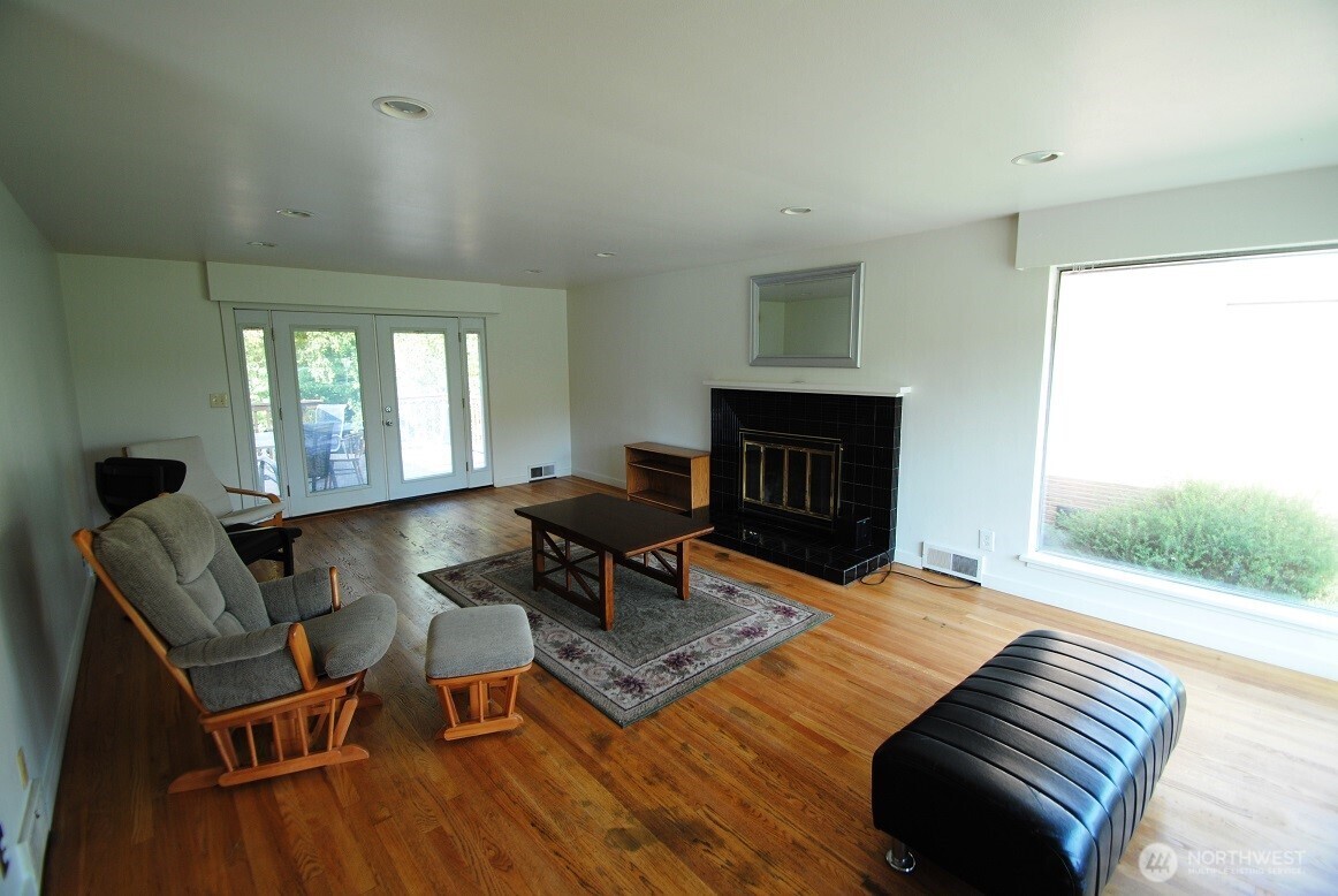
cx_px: 669
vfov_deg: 77.5
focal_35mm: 15
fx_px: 558
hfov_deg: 100.3
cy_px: 448
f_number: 4.5
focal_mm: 10
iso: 200
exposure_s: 1/80
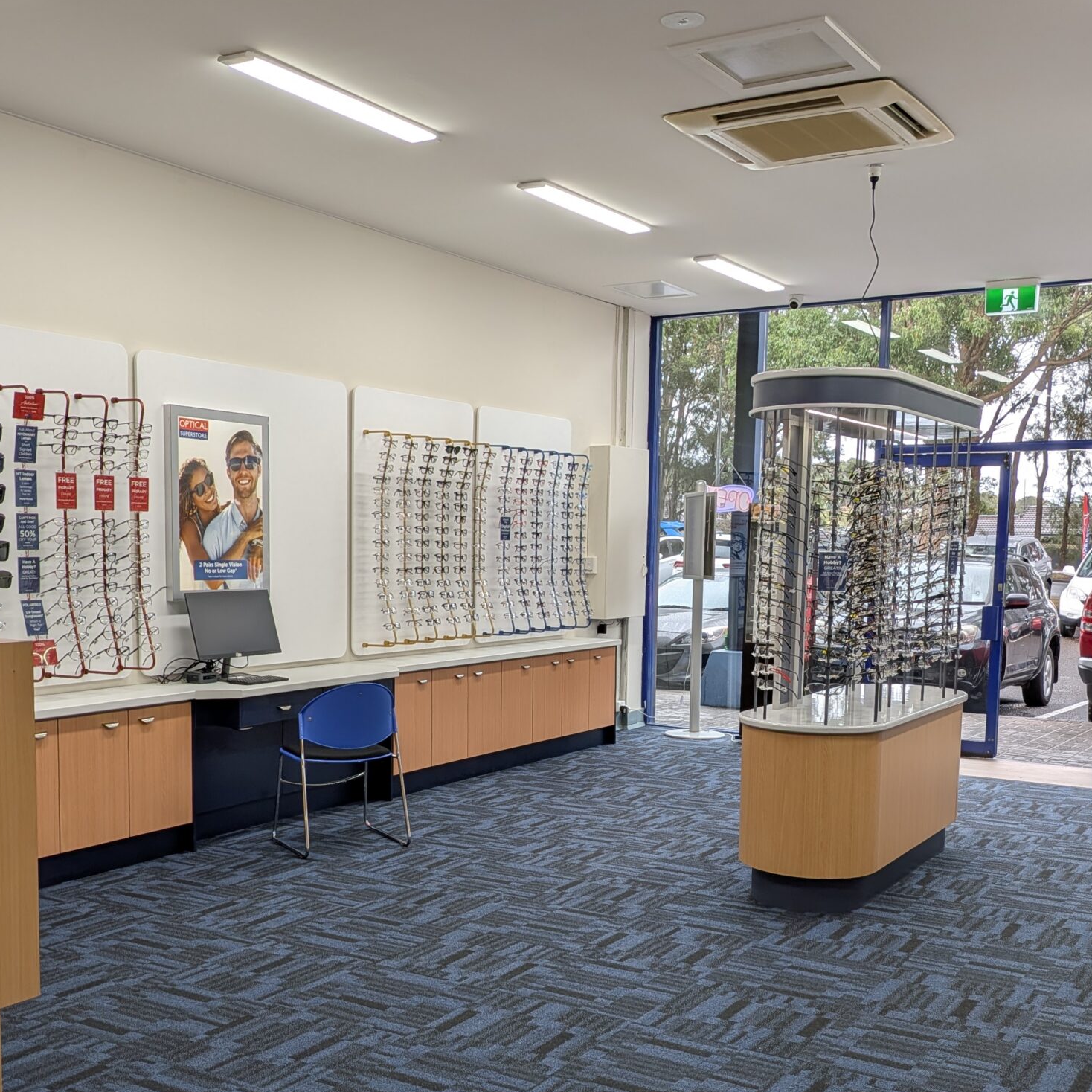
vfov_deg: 44.6
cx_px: 494
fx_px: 1321
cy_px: 674
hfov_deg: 44.9
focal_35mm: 37
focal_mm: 4.53
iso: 26
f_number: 1.7
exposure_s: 1/81.8
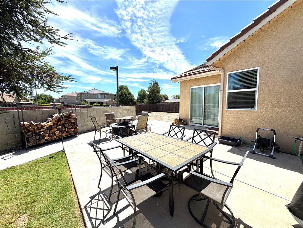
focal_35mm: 14
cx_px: 152
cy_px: 114
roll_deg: +0.7
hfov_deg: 102.1
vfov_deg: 85.7
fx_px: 123
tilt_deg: -5.8
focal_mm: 2.22
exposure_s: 1/1235
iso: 20
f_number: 2.2
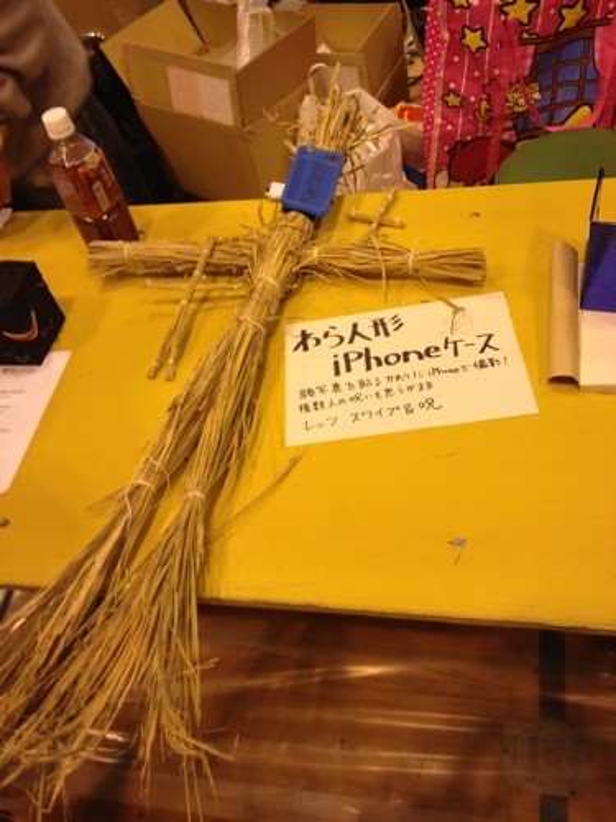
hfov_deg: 40.7
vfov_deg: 52.6
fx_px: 830
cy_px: 411
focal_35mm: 35
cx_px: 308
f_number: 2.4
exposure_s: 1/20
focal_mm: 4.28
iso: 100
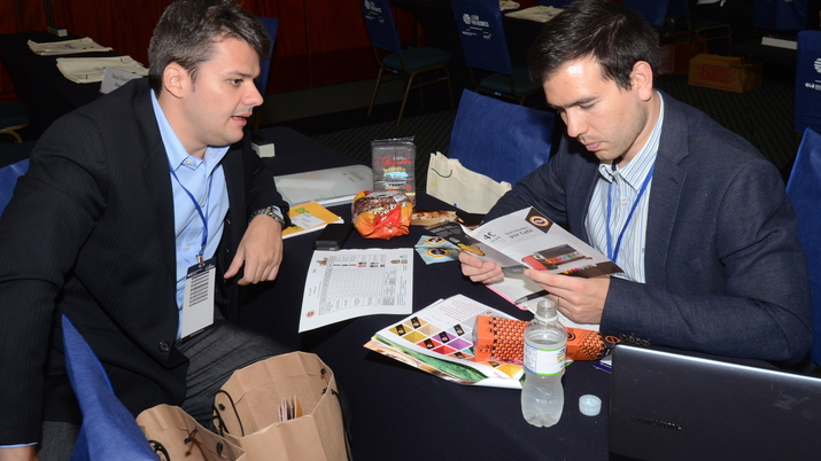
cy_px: 205
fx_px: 827
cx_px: 410
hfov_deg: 52.8
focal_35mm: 38
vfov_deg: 31.2
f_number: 11
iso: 800
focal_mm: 24
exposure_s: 1/60
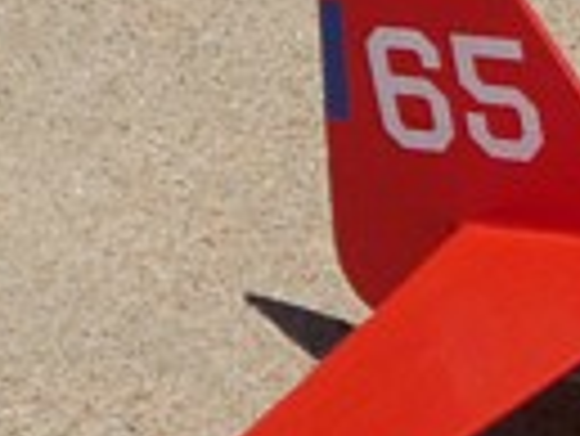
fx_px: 10683
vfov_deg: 2.3
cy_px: 535
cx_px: 1304
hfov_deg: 3.1
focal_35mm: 637
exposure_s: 1/1000
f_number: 4.8
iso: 80
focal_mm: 18.3
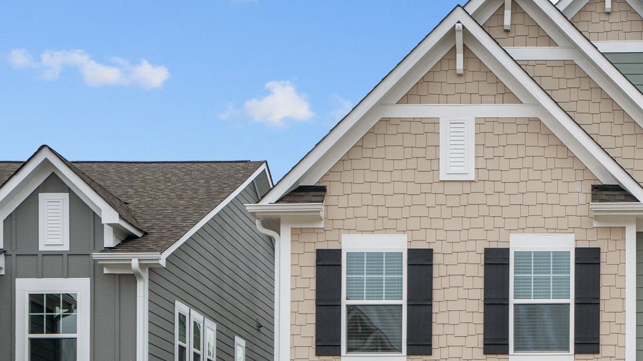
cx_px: 574
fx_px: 1313
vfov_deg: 15.4
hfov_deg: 26.6
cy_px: 364
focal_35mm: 77
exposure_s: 1/200
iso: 400
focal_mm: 35
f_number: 4
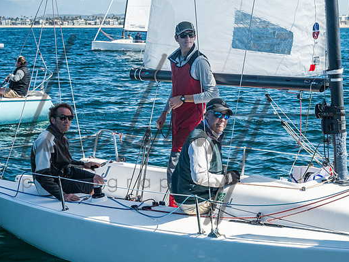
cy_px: 116
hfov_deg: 18.9
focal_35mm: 104
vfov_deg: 14.2
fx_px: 1049
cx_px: 210
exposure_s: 1/320
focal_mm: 71
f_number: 10
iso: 400
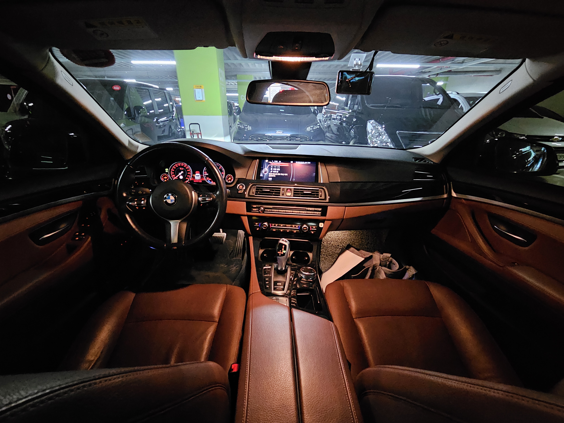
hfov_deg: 106.2
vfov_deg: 89.9
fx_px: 212
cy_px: 212
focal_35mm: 13
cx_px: 282
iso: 2000
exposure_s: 1/24
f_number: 2.2
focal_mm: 2.2
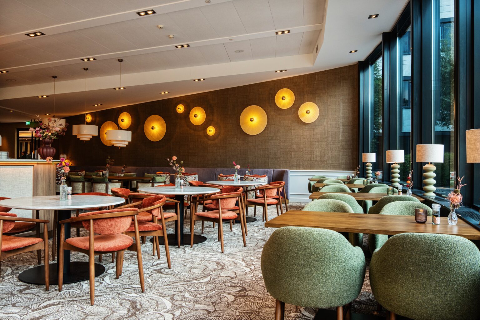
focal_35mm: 30
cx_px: 240
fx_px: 400
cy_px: 160
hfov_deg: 61.9
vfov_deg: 43.6
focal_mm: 19.7
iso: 320
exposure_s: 1/8
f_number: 13
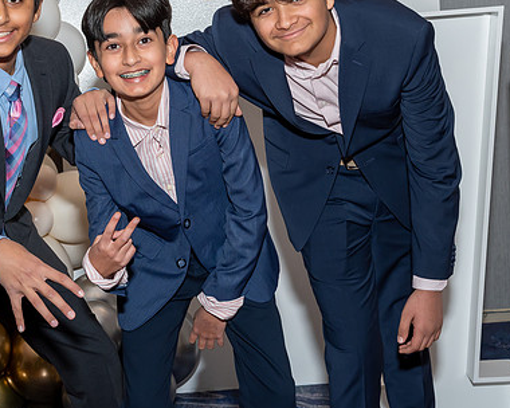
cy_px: 140
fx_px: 1283
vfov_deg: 18.0
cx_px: 155
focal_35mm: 85
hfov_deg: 22.4
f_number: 7.1
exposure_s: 1/250
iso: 500
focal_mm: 34
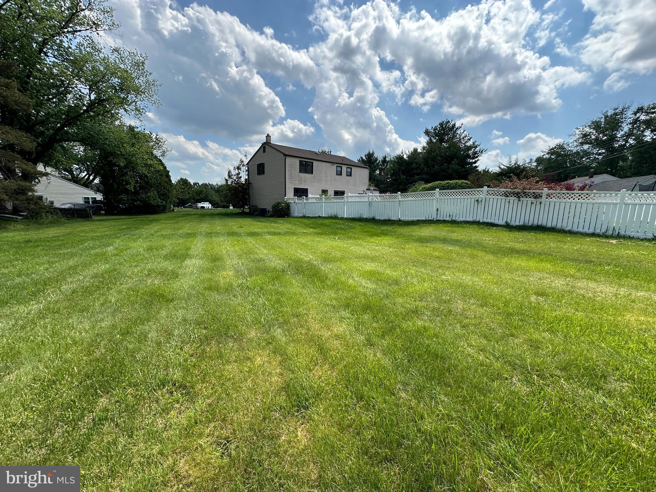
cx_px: 328
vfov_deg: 85.7
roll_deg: -0.8
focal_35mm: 14
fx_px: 265
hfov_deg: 102.1
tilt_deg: -9.4
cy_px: 246
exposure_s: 1/1366
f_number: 2.2
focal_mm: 2.22
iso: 50
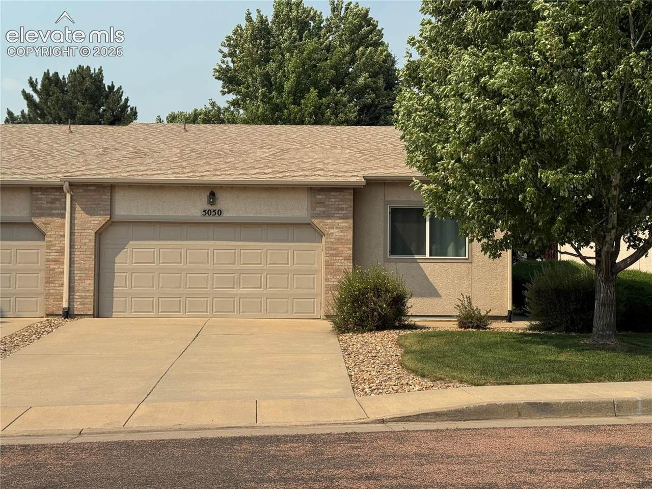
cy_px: 244
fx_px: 904
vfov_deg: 30.3
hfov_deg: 39.7
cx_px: 326
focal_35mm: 48
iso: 64
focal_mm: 6.76
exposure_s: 1/5848
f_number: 1.78
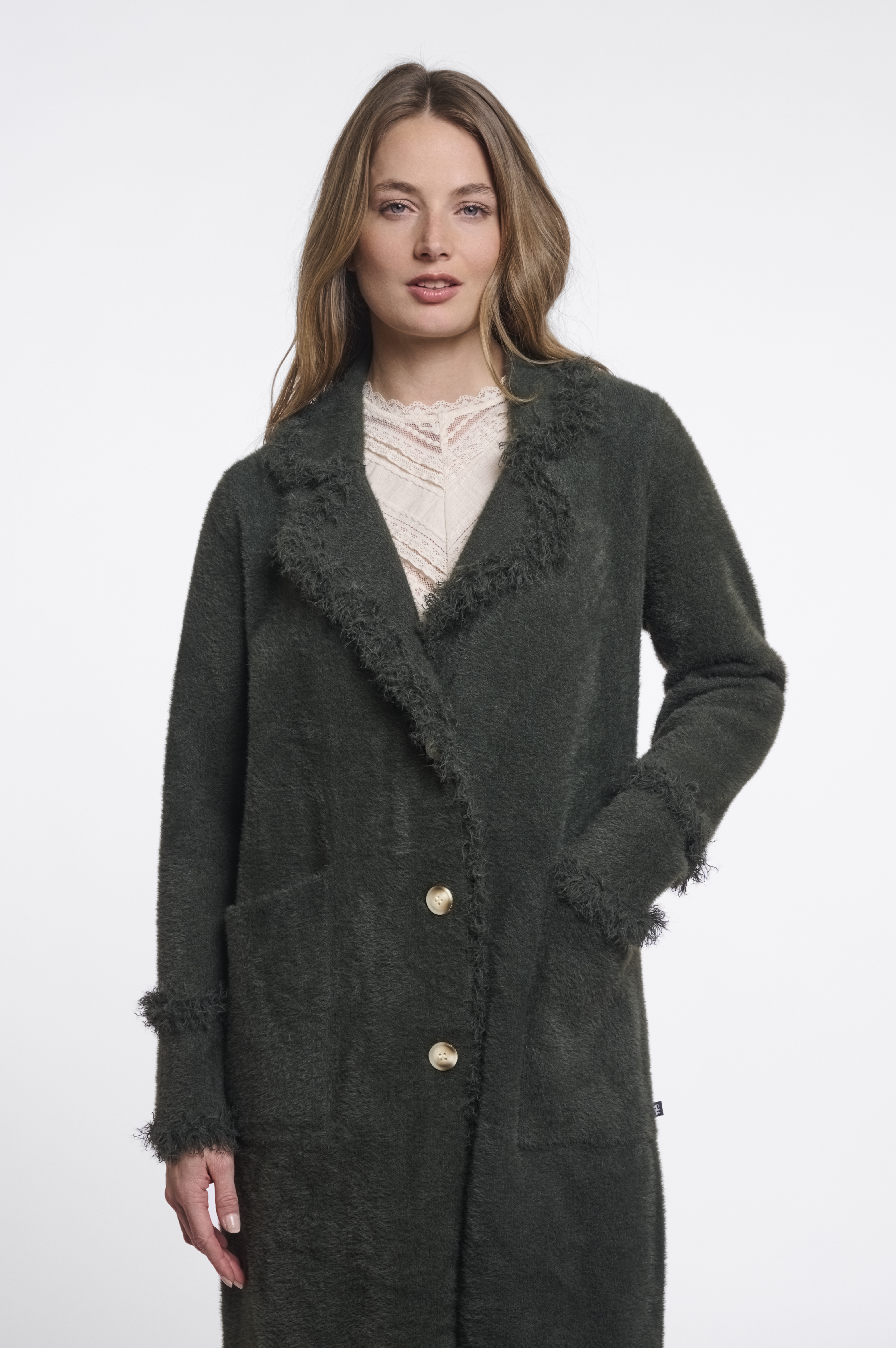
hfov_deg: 20.6
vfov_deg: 30.5
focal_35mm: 66
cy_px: 674
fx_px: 2467
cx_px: 448
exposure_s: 1/160
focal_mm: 66
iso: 125
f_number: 8
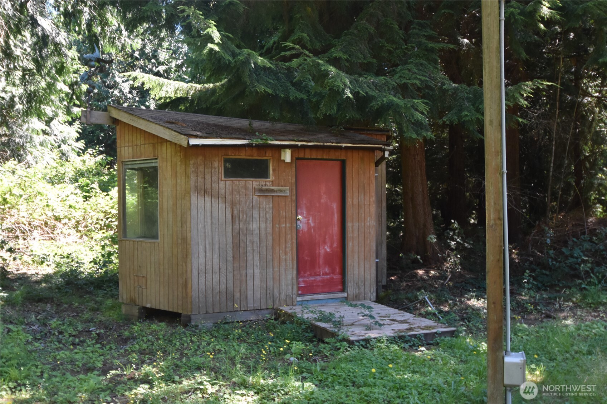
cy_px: 202
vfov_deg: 36.9
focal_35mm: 36
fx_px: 607
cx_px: 304
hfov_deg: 53.1
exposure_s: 1/125
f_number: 4.5
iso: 800
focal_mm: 24
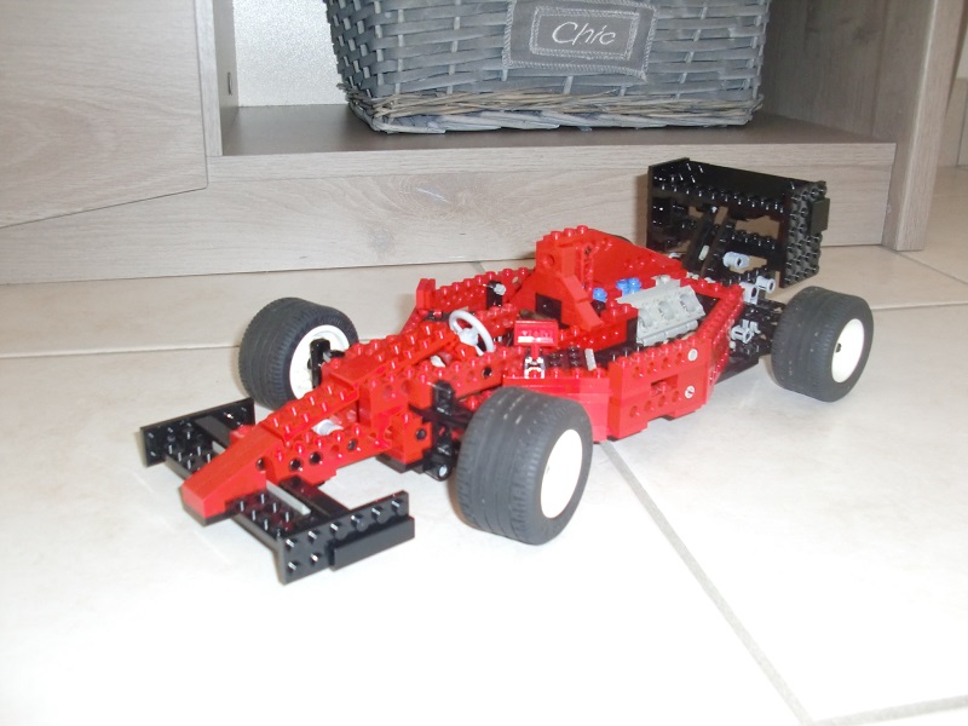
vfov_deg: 39.7
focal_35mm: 36
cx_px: 484
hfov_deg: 51.4
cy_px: 363
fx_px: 1007
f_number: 2.8
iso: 400
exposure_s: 1/60
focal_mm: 6.3
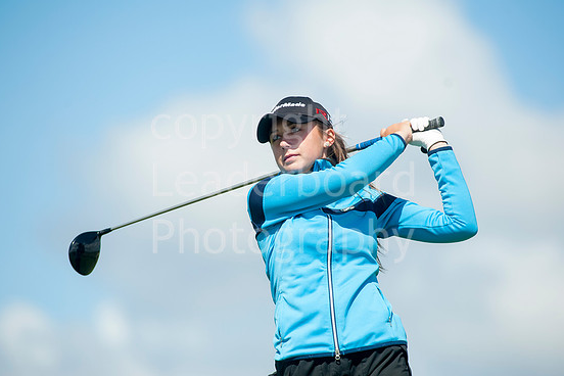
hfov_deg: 6.5
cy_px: 189
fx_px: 4935
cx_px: 285
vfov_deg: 4.4
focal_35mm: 315
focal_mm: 300
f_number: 6.3
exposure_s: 1/4000
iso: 320
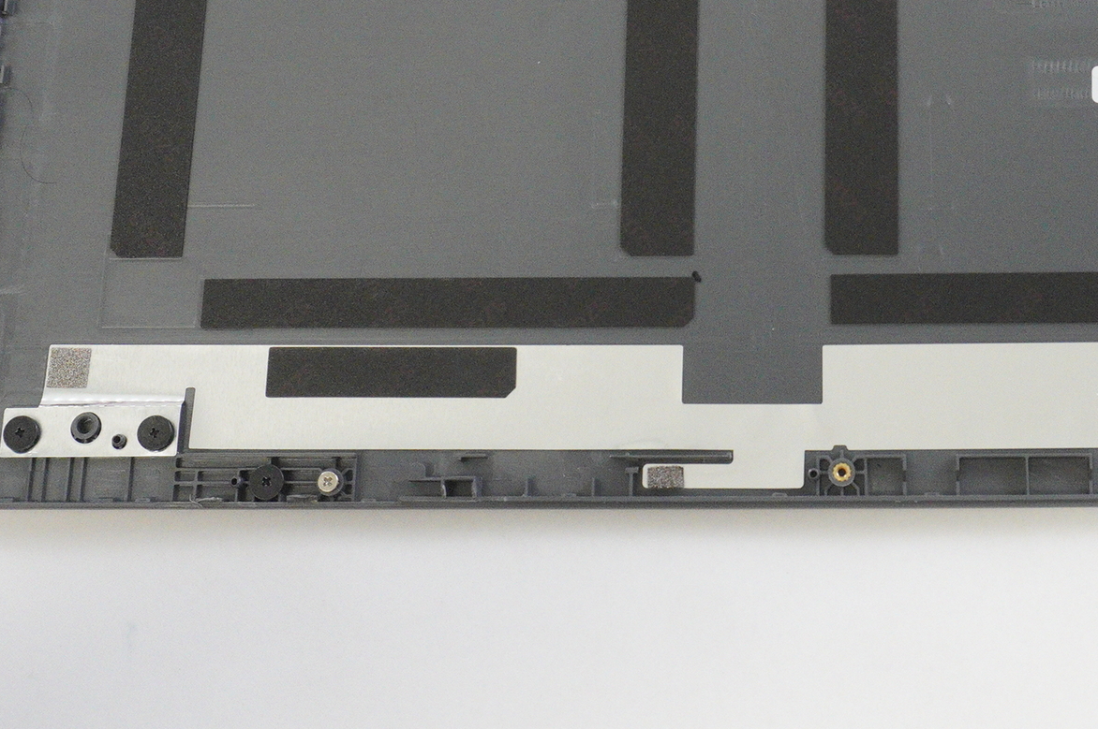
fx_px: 1950
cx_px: 822
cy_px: -4
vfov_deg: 20.5
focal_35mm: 64
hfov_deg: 30.9
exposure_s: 1/125
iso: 3200
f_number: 5.6
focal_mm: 20
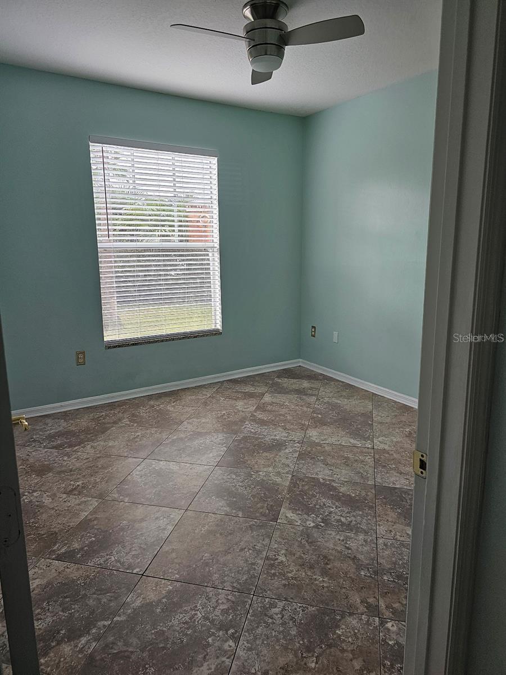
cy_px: 338
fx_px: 448
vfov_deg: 73.9
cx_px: 253
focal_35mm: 23
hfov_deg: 58.9
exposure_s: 1/208
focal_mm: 6.3
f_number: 1.7
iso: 250
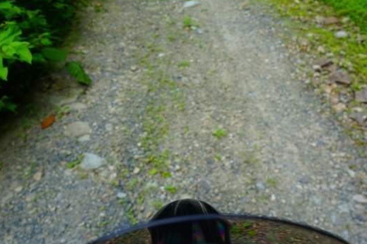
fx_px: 377
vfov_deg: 35.1
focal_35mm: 37
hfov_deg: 51.9
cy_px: 58
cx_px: 186
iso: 100
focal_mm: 24
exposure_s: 1/60
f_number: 4
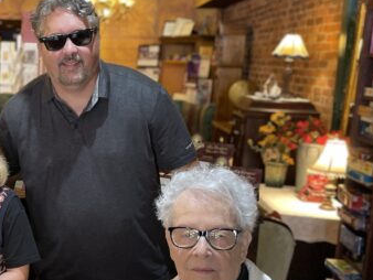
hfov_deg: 30.2
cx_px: -9
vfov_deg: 24.8
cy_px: 164
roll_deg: -2.0
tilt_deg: -8.0
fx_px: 636
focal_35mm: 59
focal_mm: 4.2
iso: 250
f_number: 1.6
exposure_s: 1/60
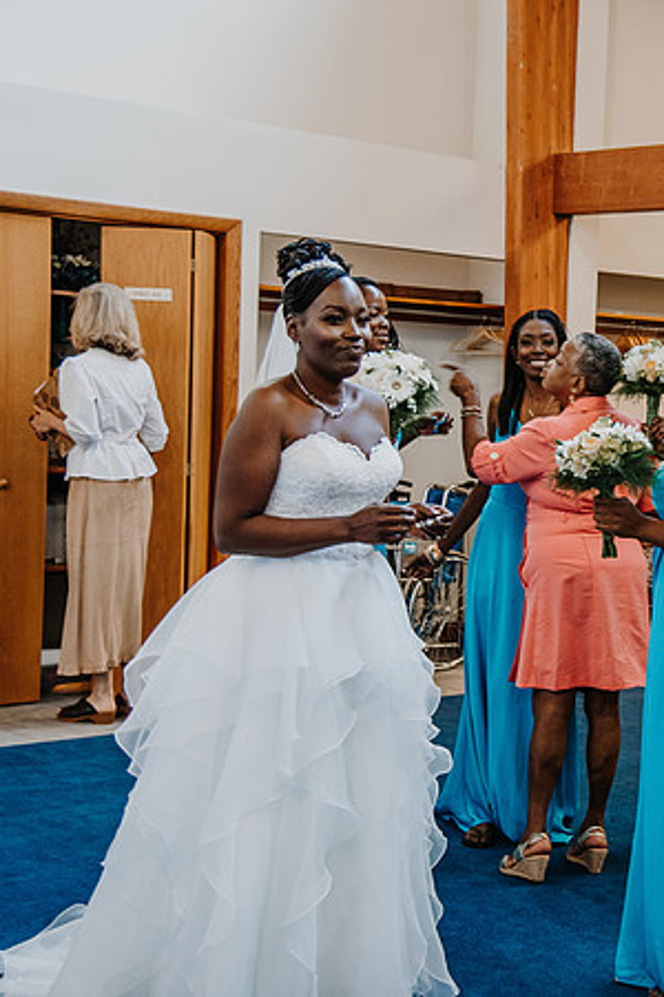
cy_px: 498
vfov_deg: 30.5
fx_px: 1824
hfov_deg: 20.0
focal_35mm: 66
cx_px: 660
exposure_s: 1/60
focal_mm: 44
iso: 1000
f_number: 4
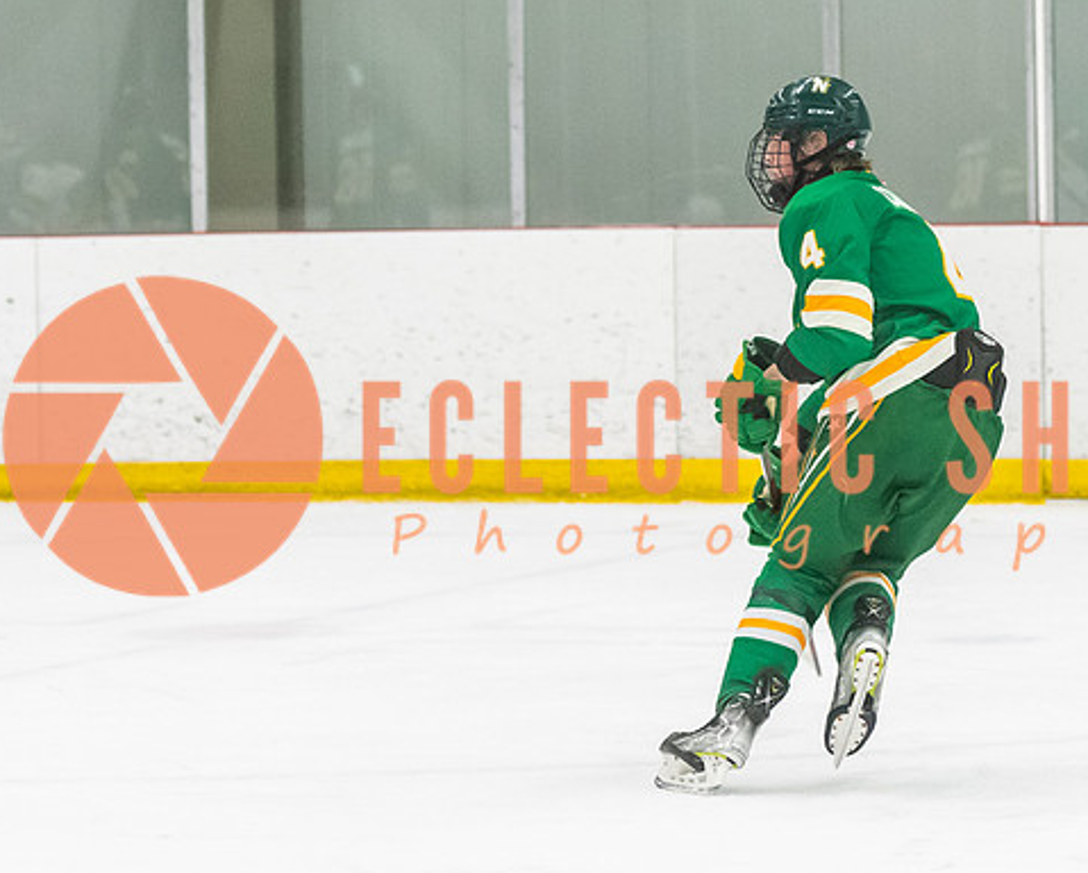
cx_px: 794
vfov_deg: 6.6
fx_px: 7509
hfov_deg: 8.3
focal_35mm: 233
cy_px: 438
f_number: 2.8
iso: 3200
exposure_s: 1/800
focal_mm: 86
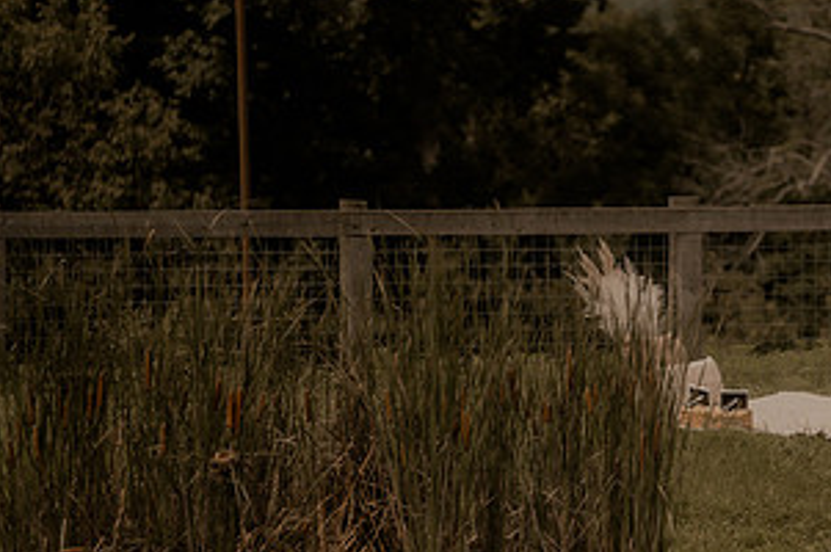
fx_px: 6894
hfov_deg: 6.9
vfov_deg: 4.6
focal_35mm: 299
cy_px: 408
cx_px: 726
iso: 125
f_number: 2.8
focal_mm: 155
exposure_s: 1/1600
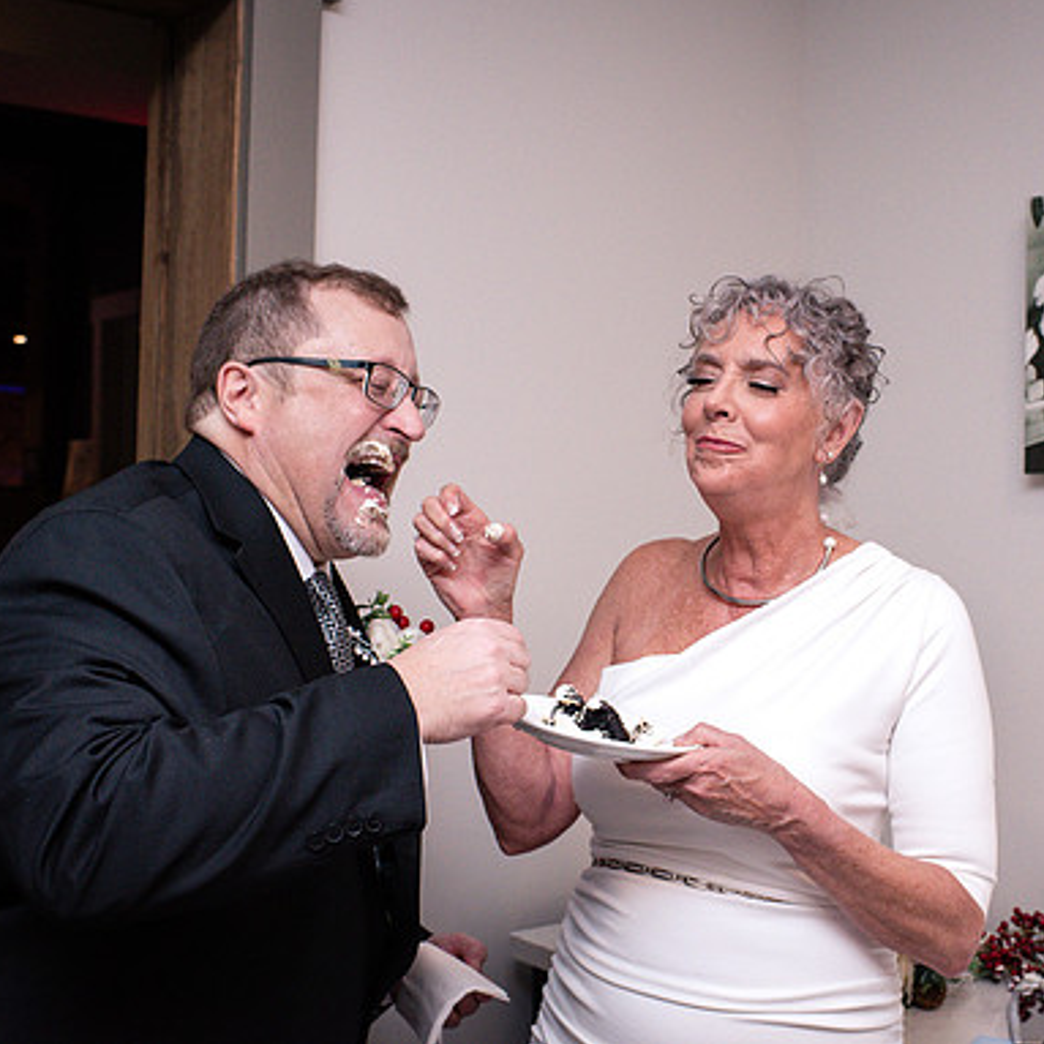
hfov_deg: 37.3
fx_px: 1535
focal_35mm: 45
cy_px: 522
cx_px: 668
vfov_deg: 37.6
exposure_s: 1/200
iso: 2500
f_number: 5.6
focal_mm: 35
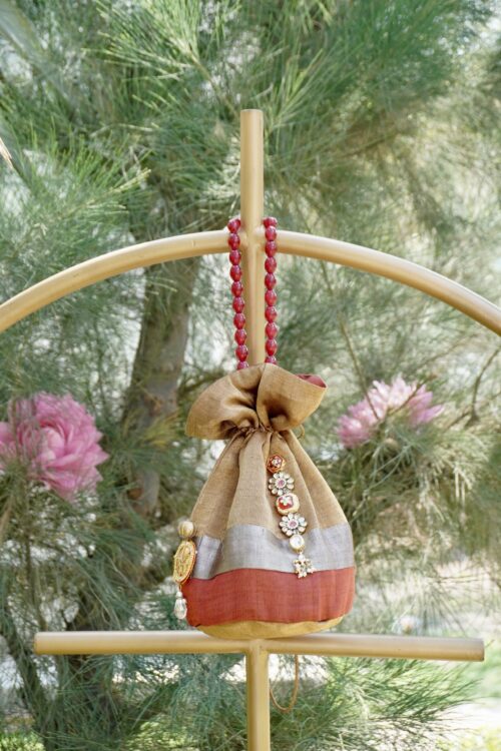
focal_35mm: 58
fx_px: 1221
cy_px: 376
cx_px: 250
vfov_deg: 34.2
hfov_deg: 23.2
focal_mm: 39
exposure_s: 1/320
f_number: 6.3
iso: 800
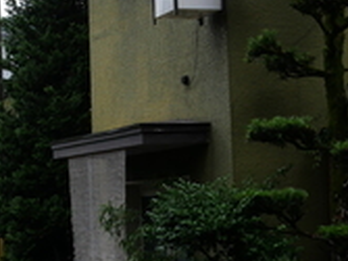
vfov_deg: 13.7
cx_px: -27
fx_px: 1085
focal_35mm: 108
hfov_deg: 17.6
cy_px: 108
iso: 200
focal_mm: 15
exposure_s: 1/200
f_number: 5
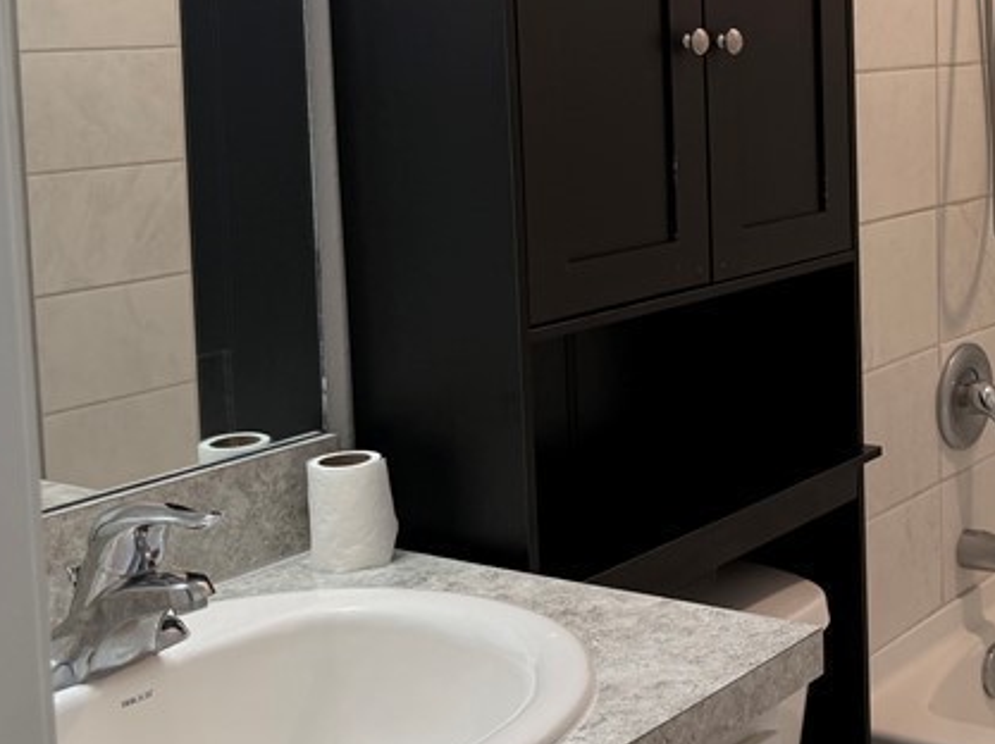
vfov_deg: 24.4
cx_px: 1043
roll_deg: +0.1
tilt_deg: -5.3
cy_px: 162
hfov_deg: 30.0
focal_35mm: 59
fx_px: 1694
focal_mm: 6.76
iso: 100
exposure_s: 1/120
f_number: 1.78
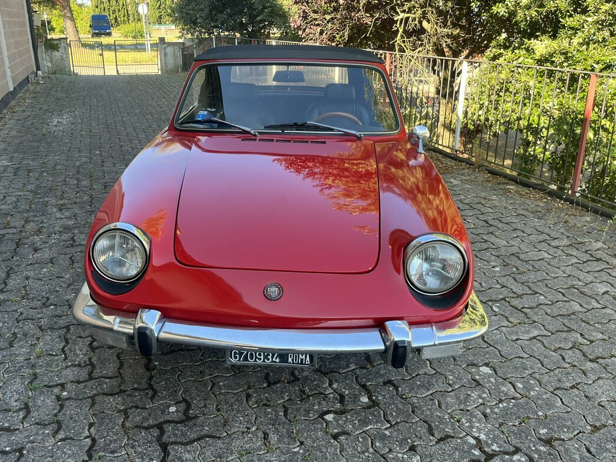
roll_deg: -1.2
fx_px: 534
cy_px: 220
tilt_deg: -18.1
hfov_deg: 59.7
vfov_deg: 46.8
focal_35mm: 30
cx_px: 264
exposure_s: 1/223
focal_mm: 5.1
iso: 40
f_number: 1.6
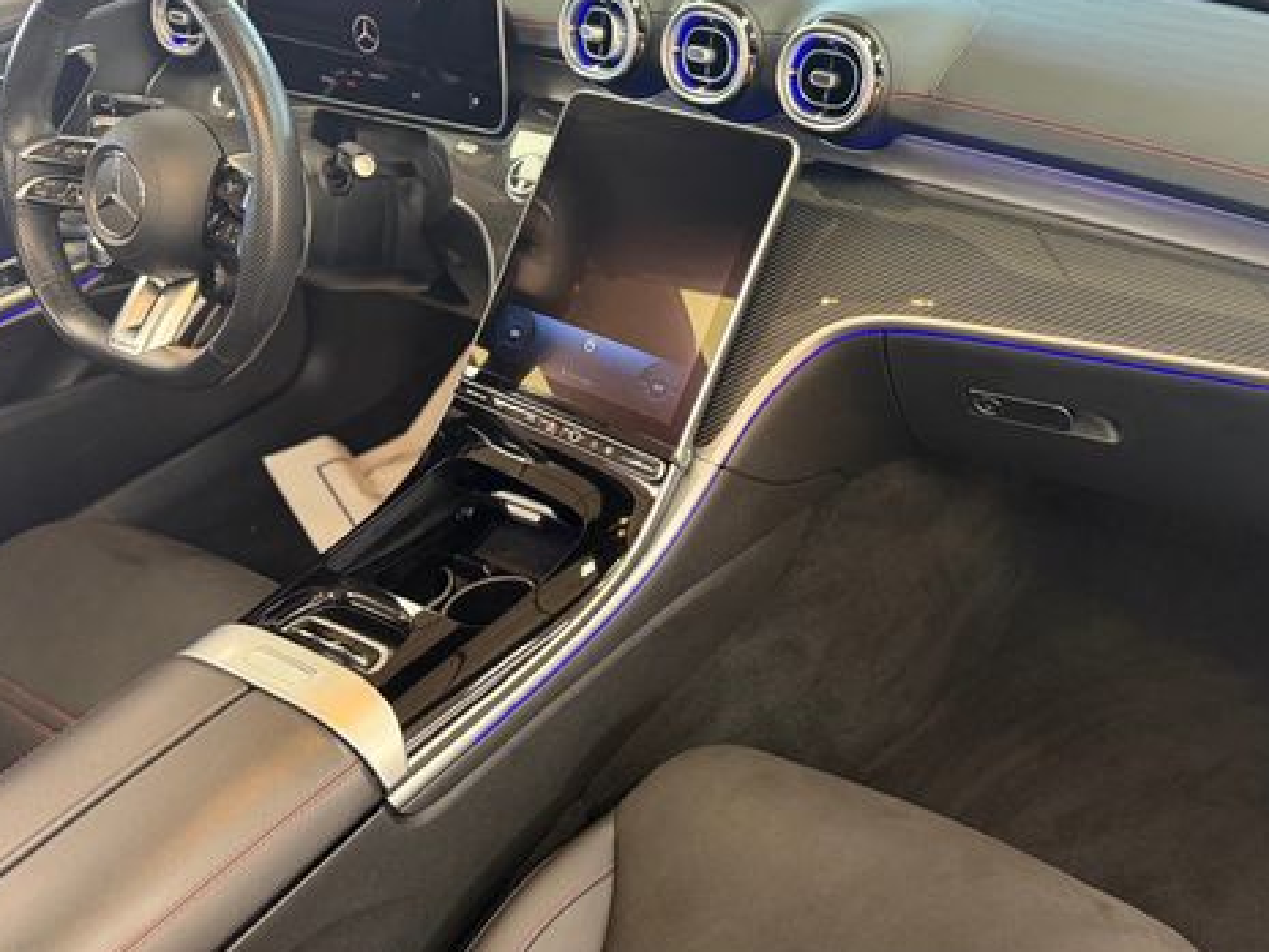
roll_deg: +2.4
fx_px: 1210
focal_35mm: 33
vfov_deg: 42.9
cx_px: 753
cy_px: 417
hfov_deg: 55.0
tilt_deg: -32.7
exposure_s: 1/60
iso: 320
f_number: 1.78
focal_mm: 6.76
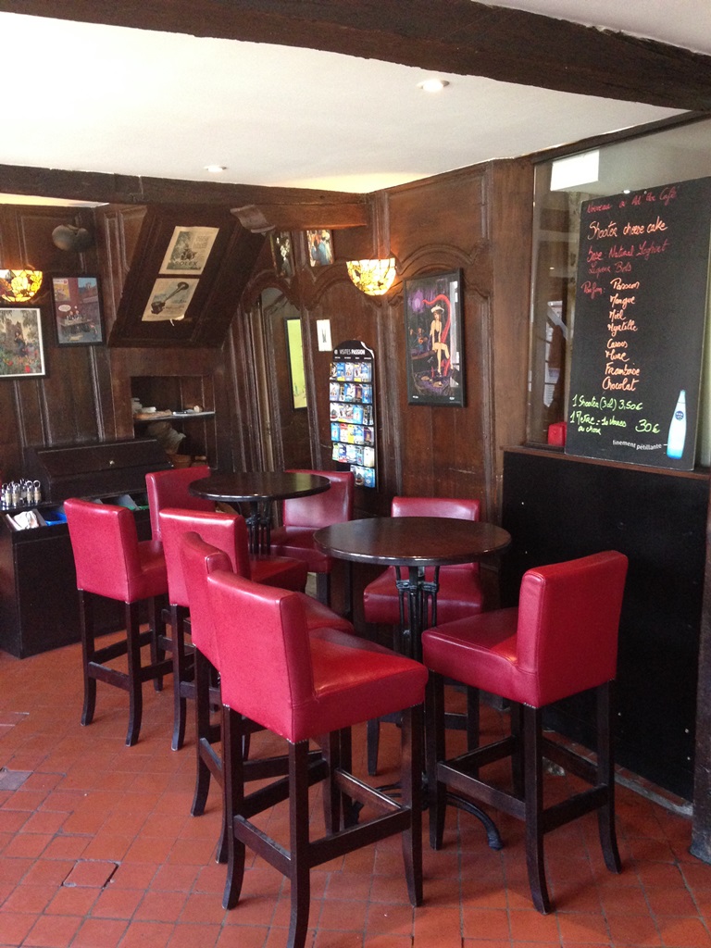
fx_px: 904
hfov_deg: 42.9
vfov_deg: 55.4
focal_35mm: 33
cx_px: 356
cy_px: 474
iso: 400
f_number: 2.4
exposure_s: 1/17
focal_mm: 4.12
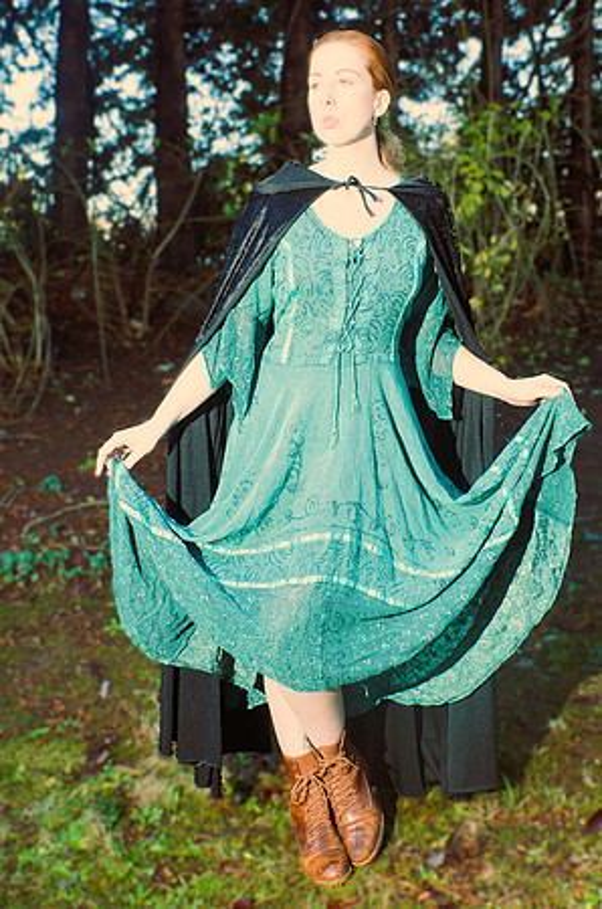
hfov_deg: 36.7
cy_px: 454
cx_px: 301
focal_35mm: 36
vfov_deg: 53.2
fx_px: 907
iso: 400
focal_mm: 24
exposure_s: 1/80
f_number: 5.6
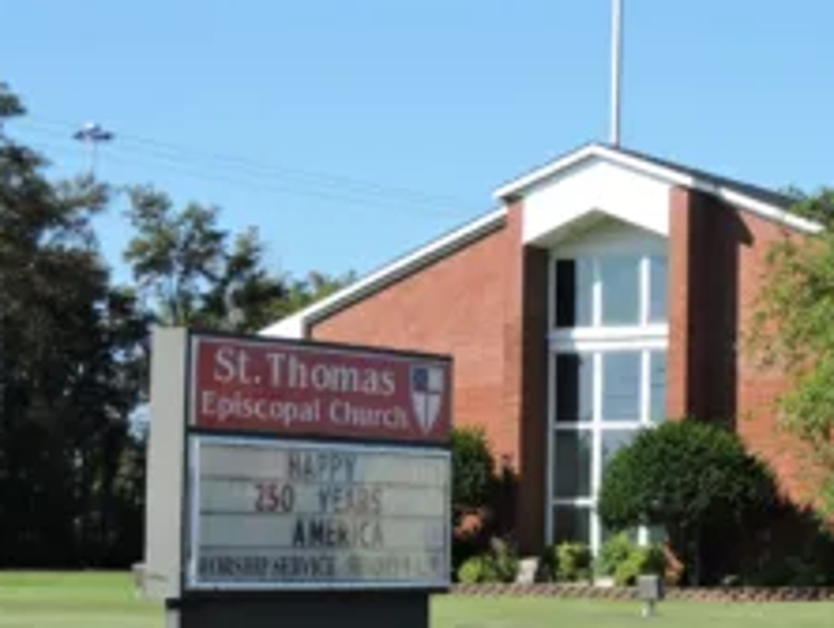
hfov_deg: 17.9
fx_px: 2605
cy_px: 353
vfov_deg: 13.7
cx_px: 725
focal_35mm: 108
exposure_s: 1/640
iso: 100
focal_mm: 10.7
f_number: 3.7
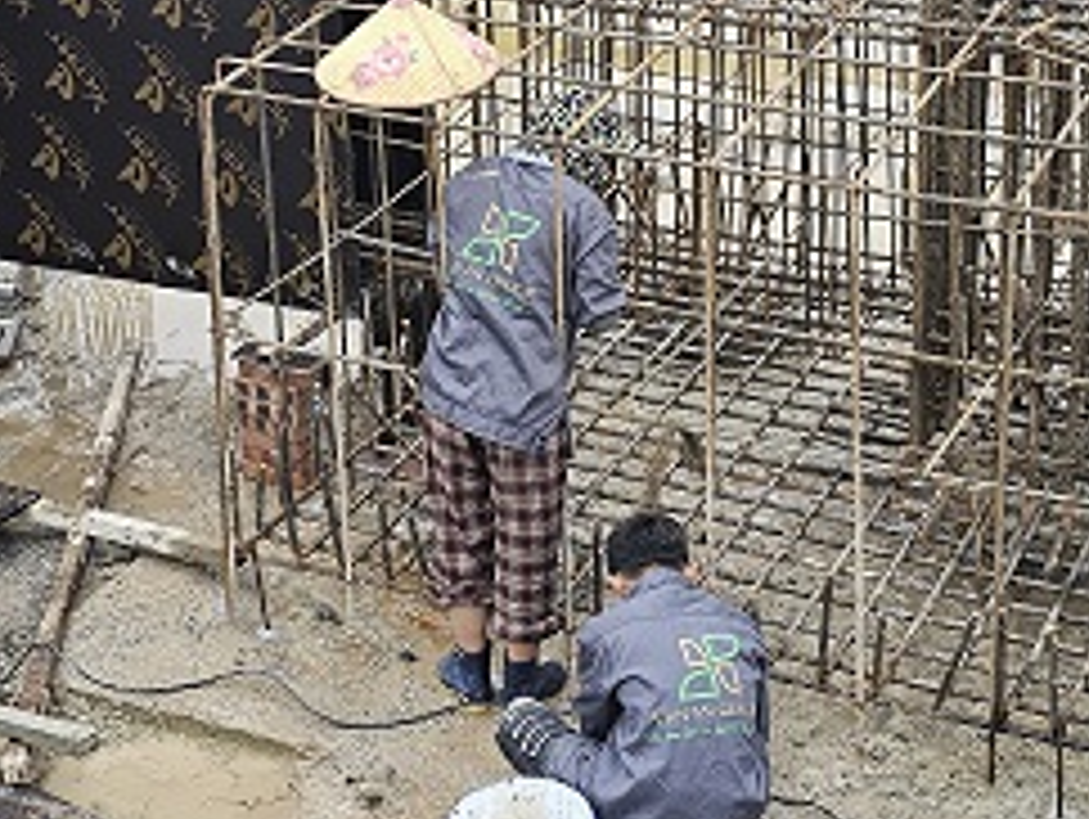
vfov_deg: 19.4
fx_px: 2393
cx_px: 544
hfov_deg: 25.6
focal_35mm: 76
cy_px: 382
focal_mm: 6.3
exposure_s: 1/180
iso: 100
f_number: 1.7
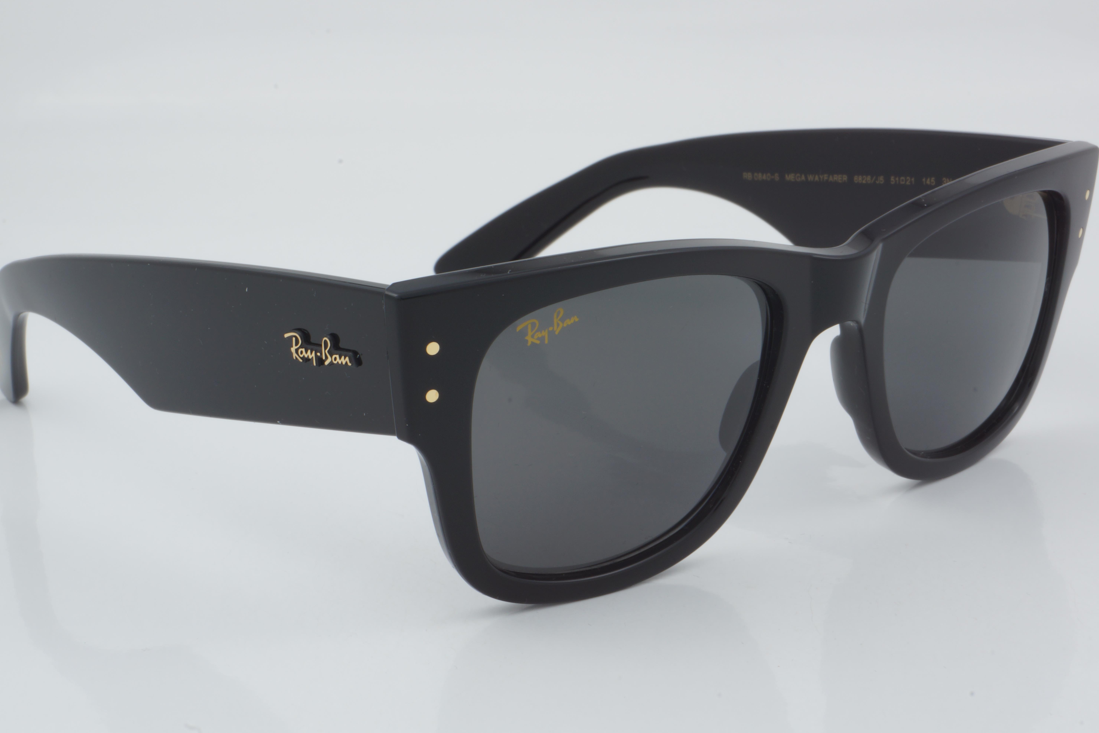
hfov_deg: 26.7
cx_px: 545
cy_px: 370
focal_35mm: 76
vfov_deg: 17.9
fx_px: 2320
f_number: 32
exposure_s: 1/3
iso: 100
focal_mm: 50
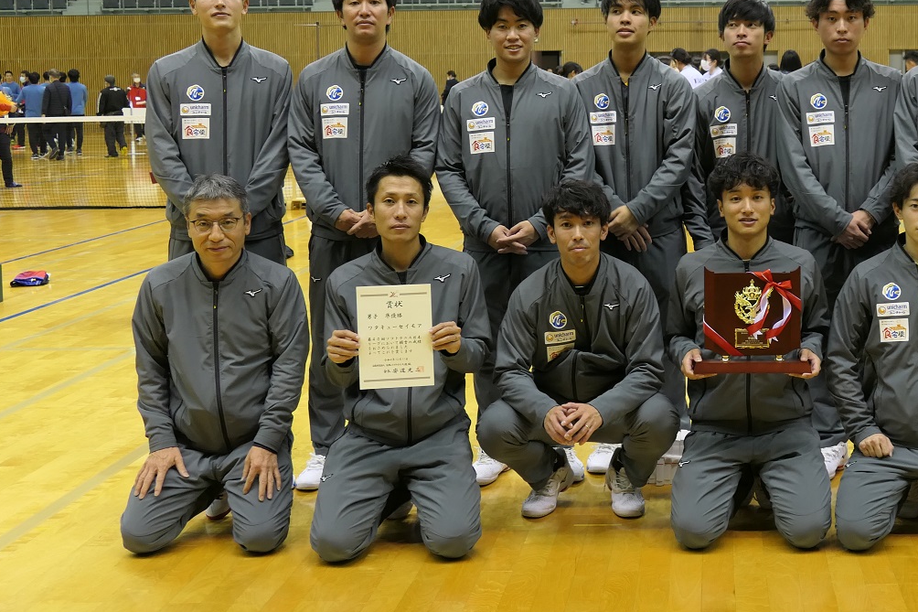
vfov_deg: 24.9
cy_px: 180
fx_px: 1377
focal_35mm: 54
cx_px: 708
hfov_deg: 35.9
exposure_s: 1/80
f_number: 3
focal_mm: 11.86
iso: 400
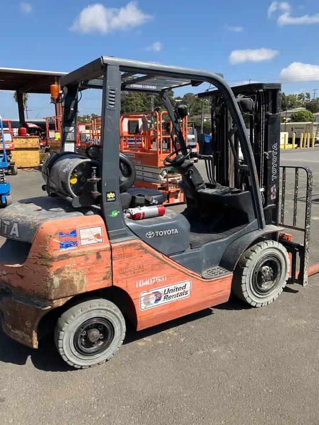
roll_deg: +1.8
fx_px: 344
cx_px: 160
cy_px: 212
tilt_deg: -8.0
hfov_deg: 49.8
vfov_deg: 63.4
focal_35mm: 28
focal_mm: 3.99
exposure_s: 1/1675
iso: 32
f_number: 1.8
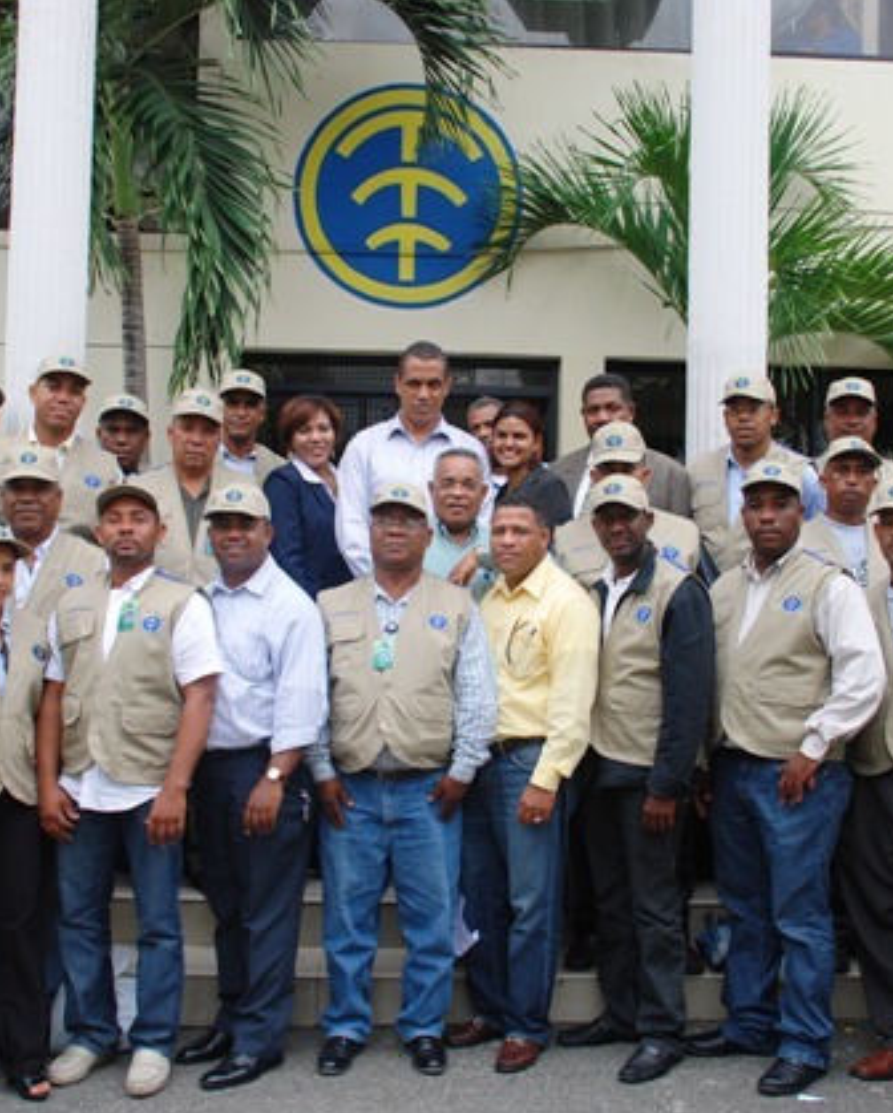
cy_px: 563
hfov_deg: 34.9
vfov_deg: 42.9
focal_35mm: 43
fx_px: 1419
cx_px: 462
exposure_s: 1/125
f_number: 5.6
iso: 200
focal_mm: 20
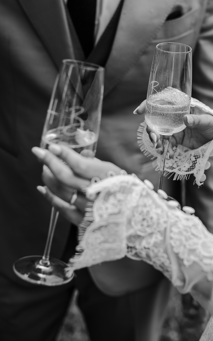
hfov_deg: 25.3
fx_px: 474
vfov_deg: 39.6
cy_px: 170
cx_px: 103
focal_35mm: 51
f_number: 2.8
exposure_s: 1/800
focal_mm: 50
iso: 200
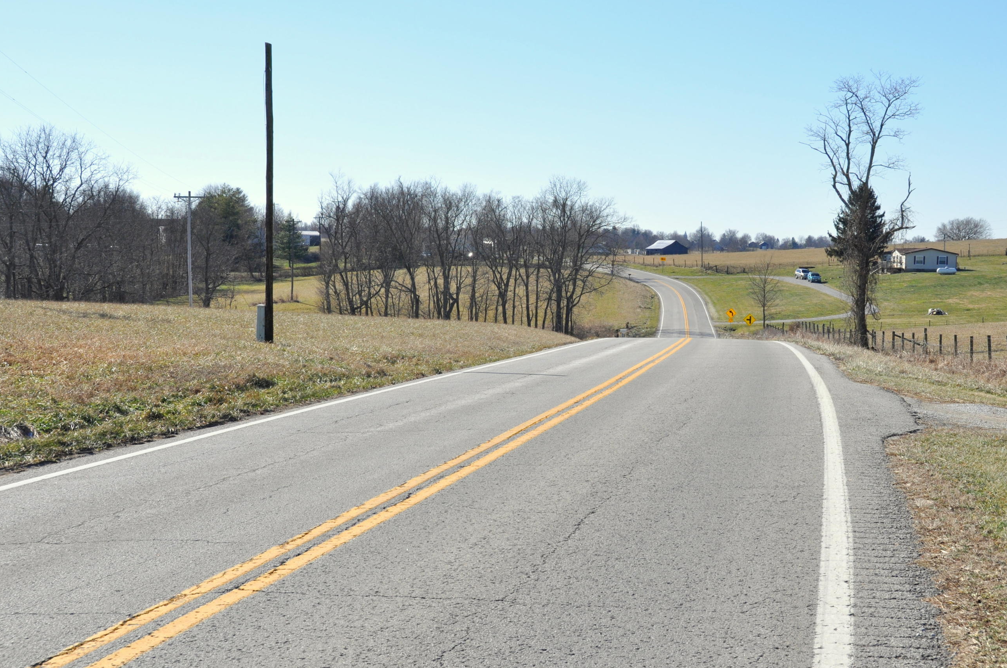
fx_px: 1564
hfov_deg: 35.6
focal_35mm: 56
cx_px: 559
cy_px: 342
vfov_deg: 24.1
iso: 200
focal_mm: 32
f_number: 10
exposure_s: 1/400
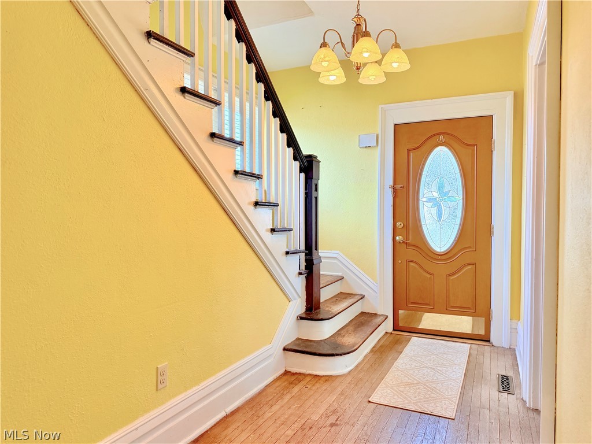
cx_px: 296
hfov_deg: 71.6
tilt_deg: -0.9
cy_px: 222
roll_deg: +0.3
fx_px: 410
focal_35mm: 24
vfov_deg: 56.8
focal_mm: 6.76
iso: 200
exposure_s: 1/125
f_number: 1.78
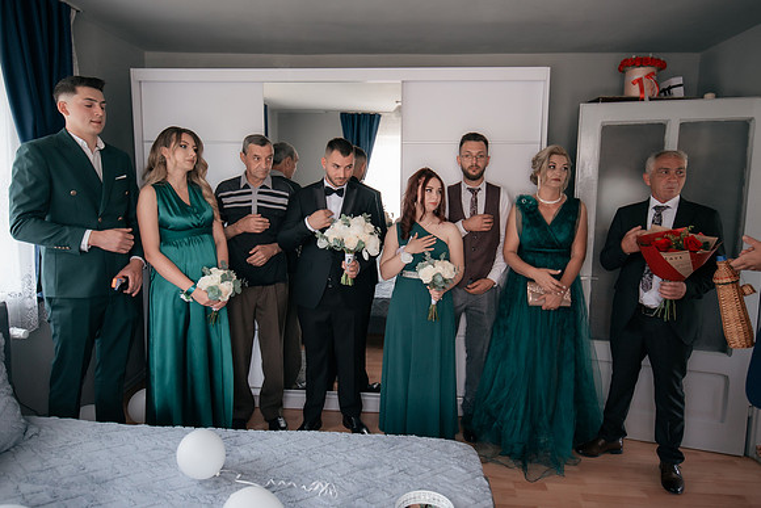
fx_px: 486
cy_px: 254
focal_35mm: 23
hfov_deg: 76.1
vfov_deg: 55.1
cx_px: 380
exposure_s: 1/250
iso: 1250
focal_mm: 23
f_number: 2.8
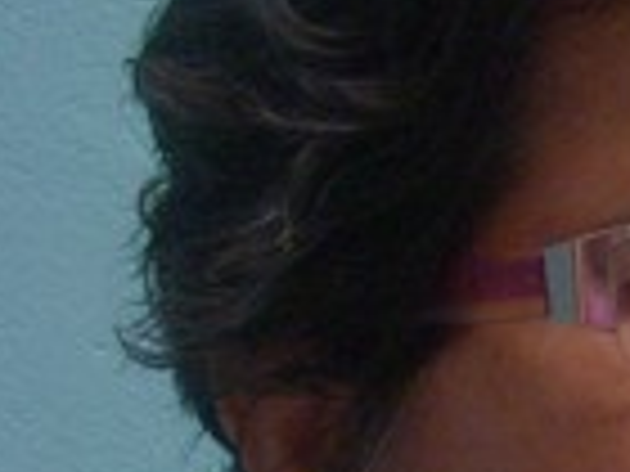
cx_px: 2218
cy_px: 715
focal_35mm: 271
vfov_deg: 5.4
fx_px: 4932
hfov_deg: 6.4
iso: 100
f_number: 3.3
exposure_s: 1/500
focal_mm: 6.3
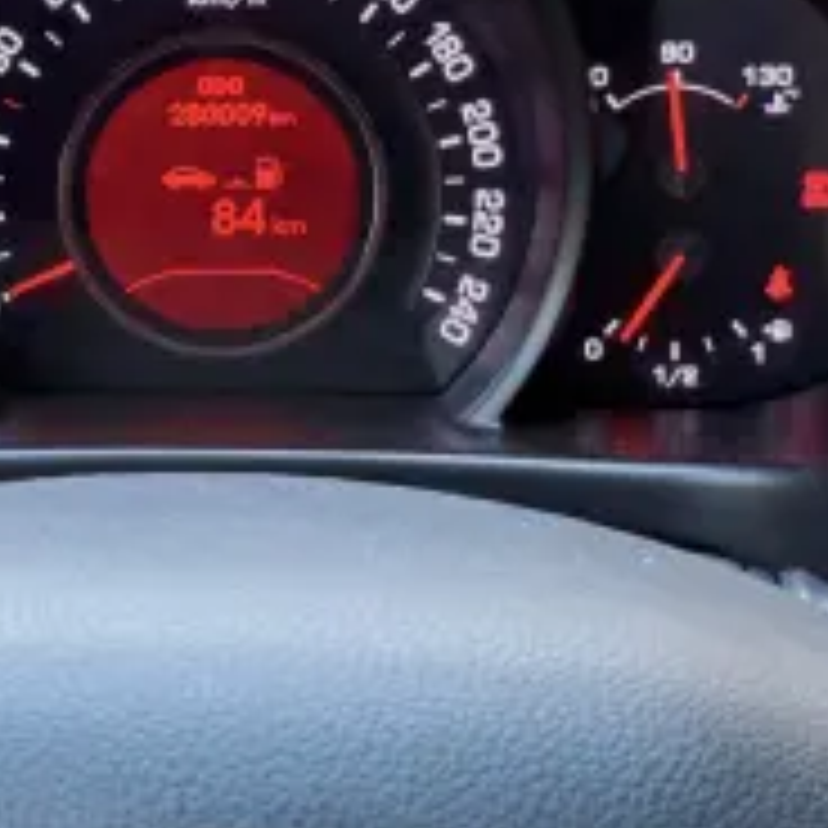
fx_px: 2246
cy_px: 234
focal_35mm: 83
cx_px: 180
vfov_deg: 20.8
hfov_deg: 20.7
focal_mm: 6.76
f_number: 1.78
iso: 160
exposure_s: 1/60
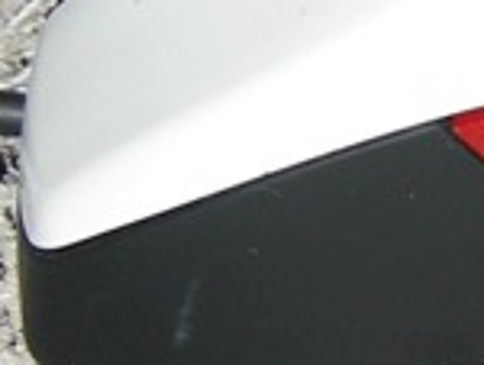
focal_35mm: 245
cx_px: 981
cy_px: 329
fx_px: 3431
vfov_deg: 6.1
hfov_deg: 7.7
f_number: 2.7
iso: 64
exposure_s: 1/60
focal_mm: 7.5
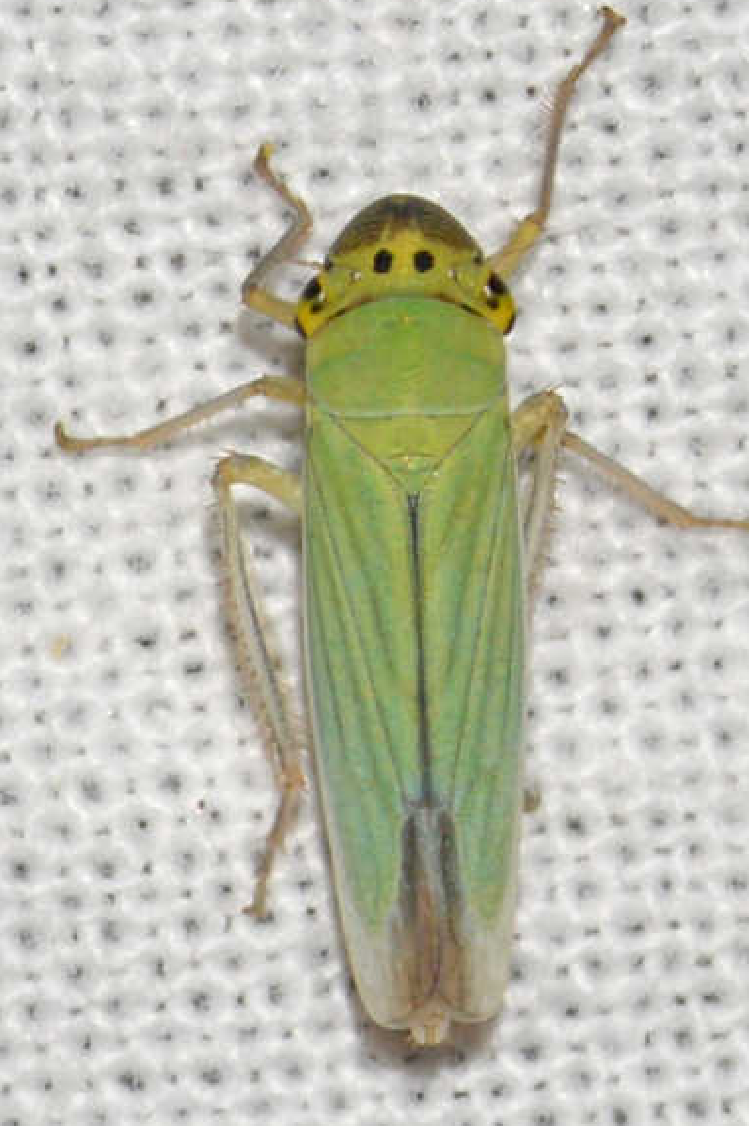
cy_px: 554
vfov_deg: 12.2
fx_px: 5249
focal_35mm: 168
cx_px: 418
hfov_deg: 8.2
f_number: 20
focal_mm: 100
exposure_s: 1/200
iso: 100
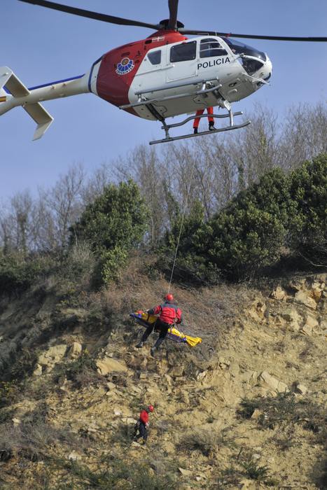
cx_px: 164
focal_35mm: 340
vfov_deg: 6.1
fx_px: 4630
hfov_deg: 4.0
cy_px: 245
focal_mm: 340
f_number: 4.8
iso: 400
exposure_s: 1/3200
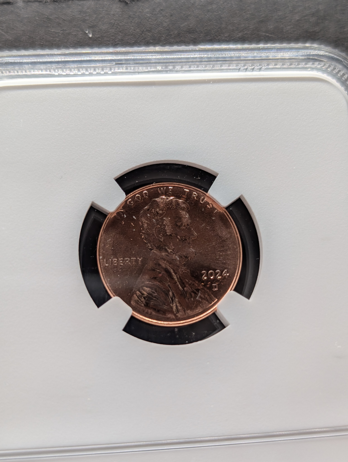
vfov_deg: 38.9
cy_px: 231
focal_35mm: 49
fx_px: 655
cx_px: 174
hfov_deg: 29.7
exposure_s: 1/62.1
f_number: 1.68
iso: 39
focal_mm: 6.9
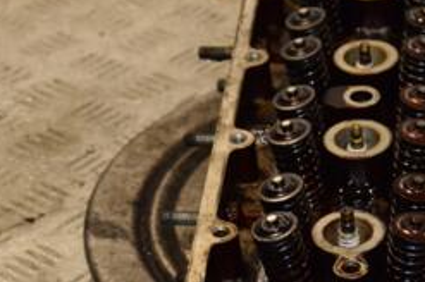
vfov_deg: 8.3
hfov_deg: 12.5
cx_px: 311
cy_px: 241
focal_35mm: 164
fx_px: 1936
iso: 800
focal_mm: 45
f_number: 5
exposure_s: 1/200
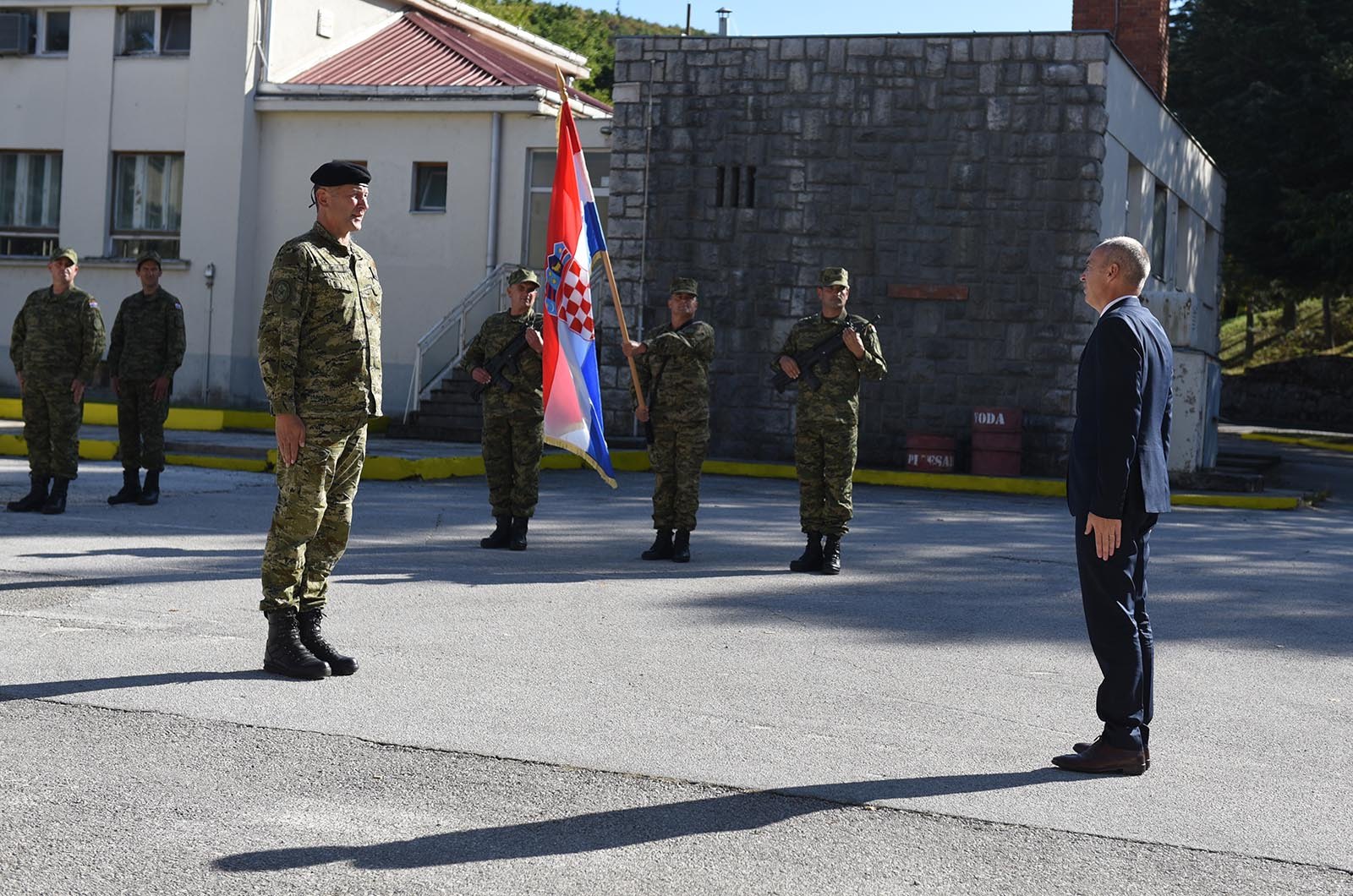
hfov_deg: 43.7
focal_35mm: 45
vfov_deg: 29.7
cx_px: 676
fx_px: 1688
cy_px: 448
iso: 200
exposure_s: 1/1600
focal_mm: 45
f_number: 2.8
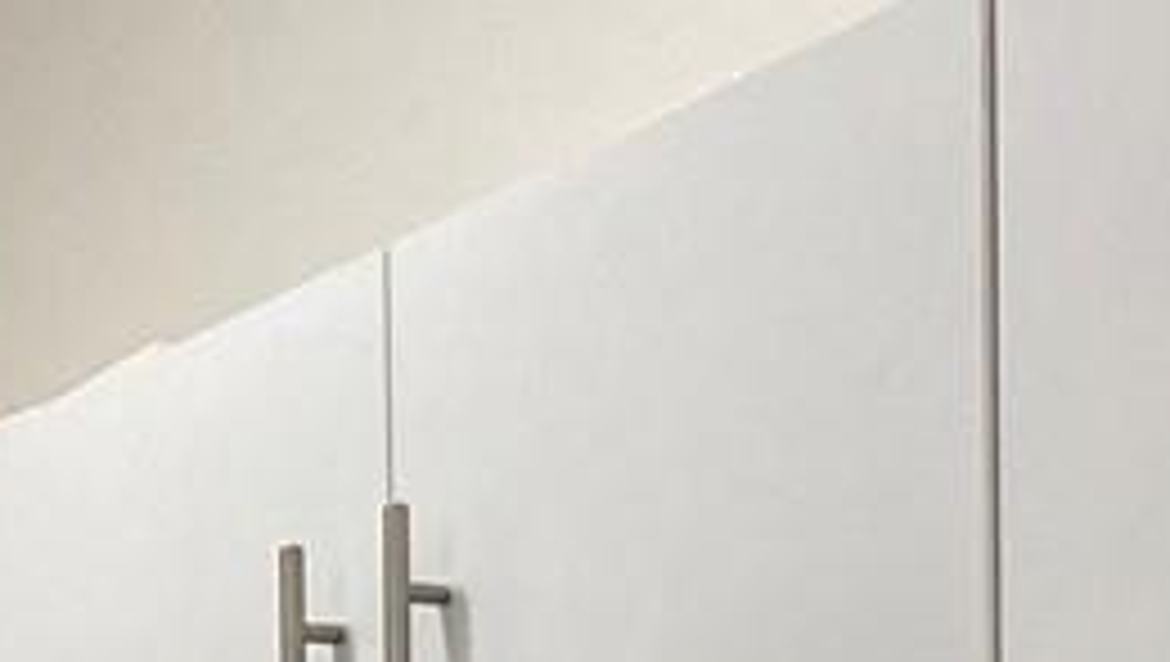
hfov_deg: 10.9
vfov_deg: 6.2
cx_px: -1426
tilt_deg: -3.7
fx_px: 5405
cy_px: 2342
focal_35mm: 174
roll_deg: +1.8
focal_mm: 4.25
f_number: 1.8
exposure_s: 1/120
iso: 125
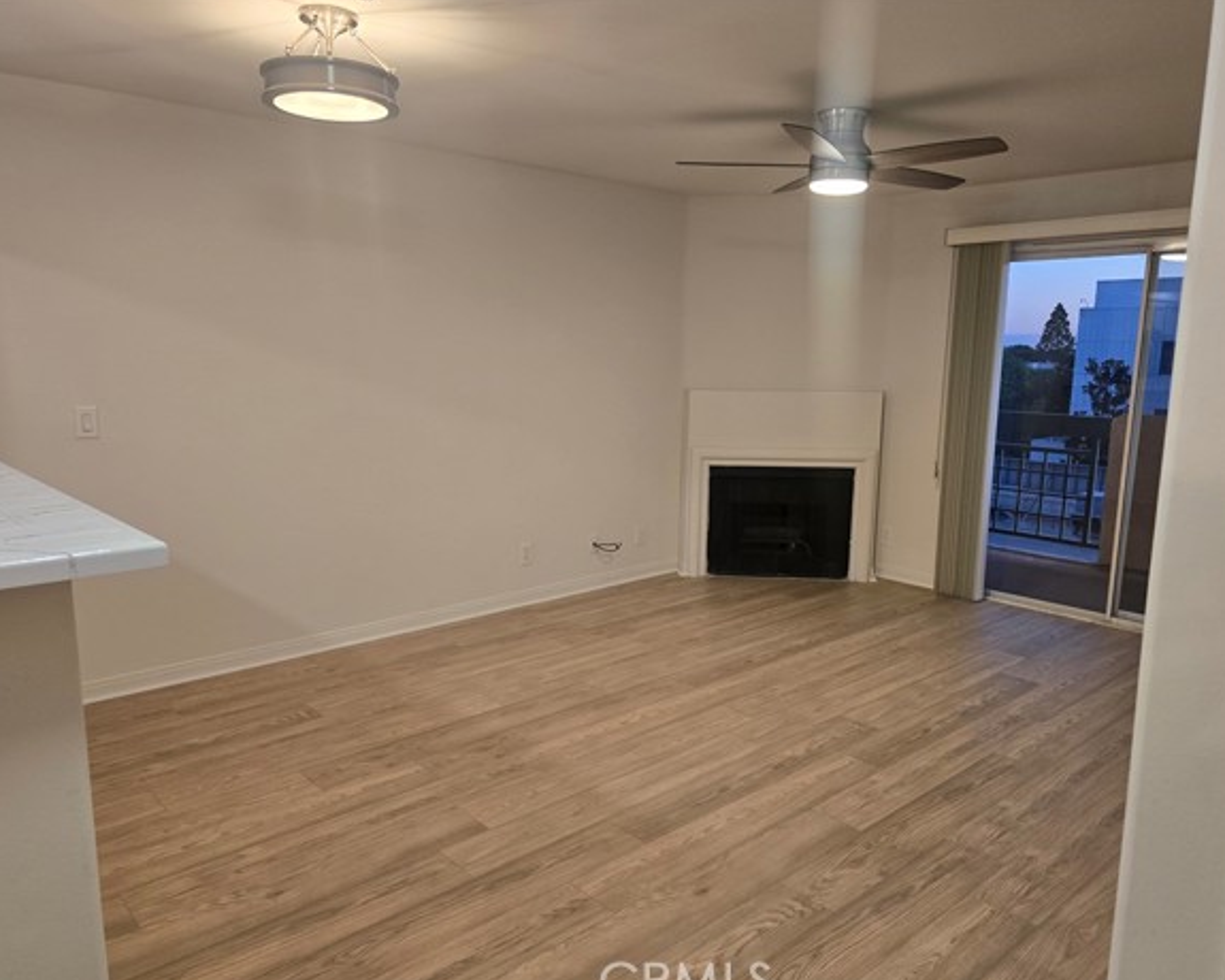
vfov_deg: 56.8
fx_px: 906
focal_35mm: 25
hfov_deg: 68.1
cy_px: 501
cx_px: 607
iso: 200
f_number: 1.7
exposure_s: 1/120
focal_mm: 6.3
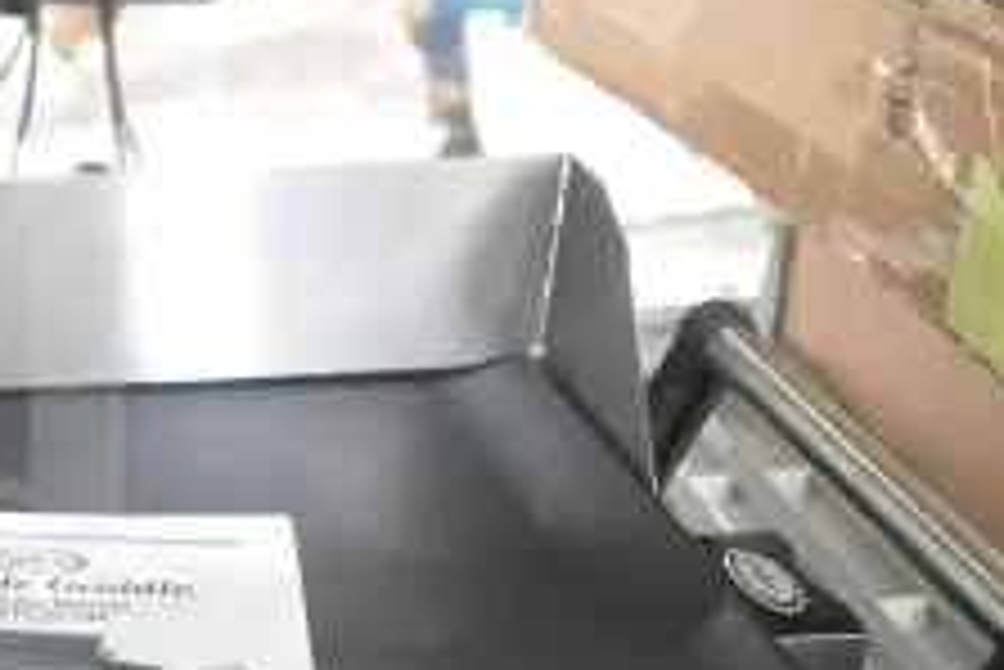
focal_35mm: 74
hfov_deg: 24.3
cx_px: -266
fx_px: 2065
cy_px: 528
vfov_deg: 18.3
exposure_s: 1/60
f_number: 4
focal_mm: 18
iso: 1600
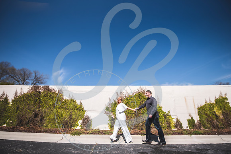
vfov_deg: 75.9
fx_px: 98
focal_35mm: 15
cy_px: 84
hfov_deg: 99.1
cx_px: 115
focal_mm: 14
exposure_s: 1/3200
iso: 100
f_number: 2.8
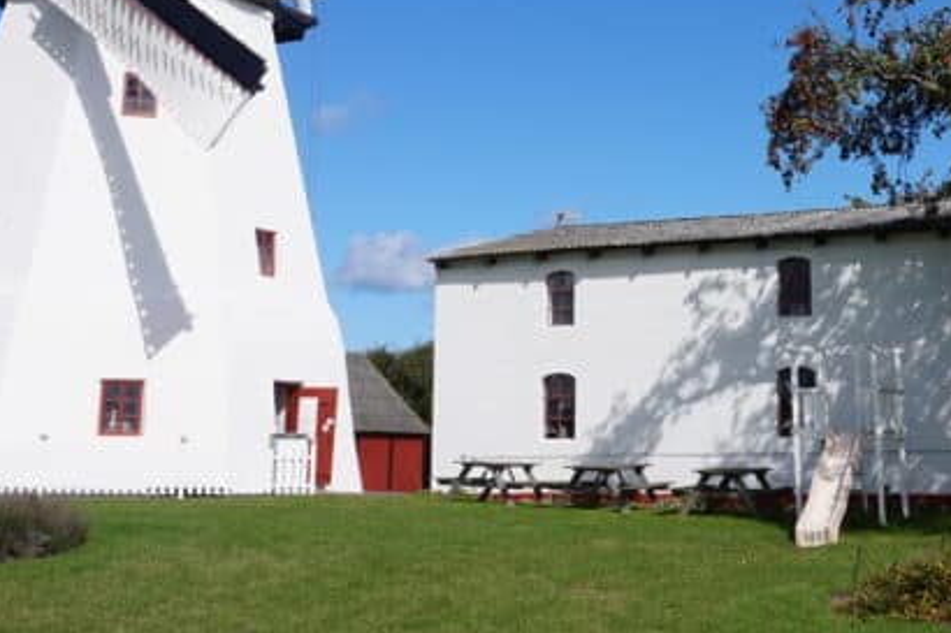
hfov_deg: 32.6
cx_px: 738
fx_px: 1584
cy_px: 93
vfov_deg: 22.2
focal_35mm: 60
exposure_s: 1/160
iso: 100
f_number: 14
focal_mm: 16
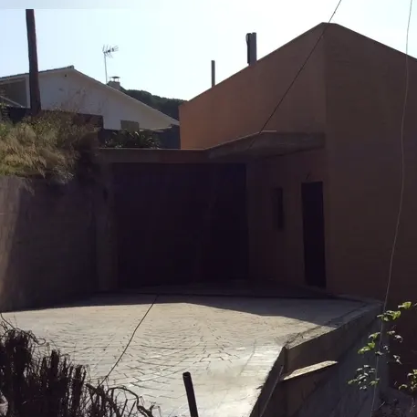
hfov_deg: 32.0
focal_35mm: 51
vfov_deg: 33.3
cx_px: 364
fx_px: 695
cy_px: 254
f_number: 2.4
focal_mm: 3.3
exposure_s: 1/2387
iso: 32
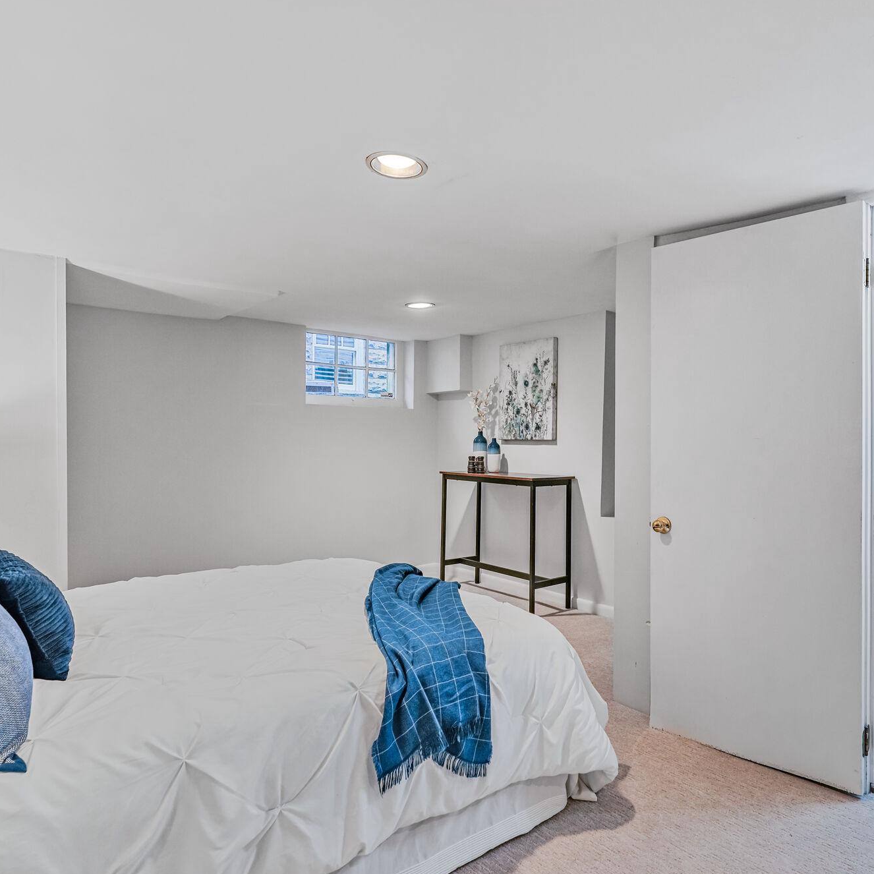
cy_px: 446
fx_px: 600
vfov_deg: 72.1
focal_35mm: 21
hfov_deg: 72.1
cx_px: 467
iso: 400
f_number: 8
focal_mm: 16
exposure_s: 1/13
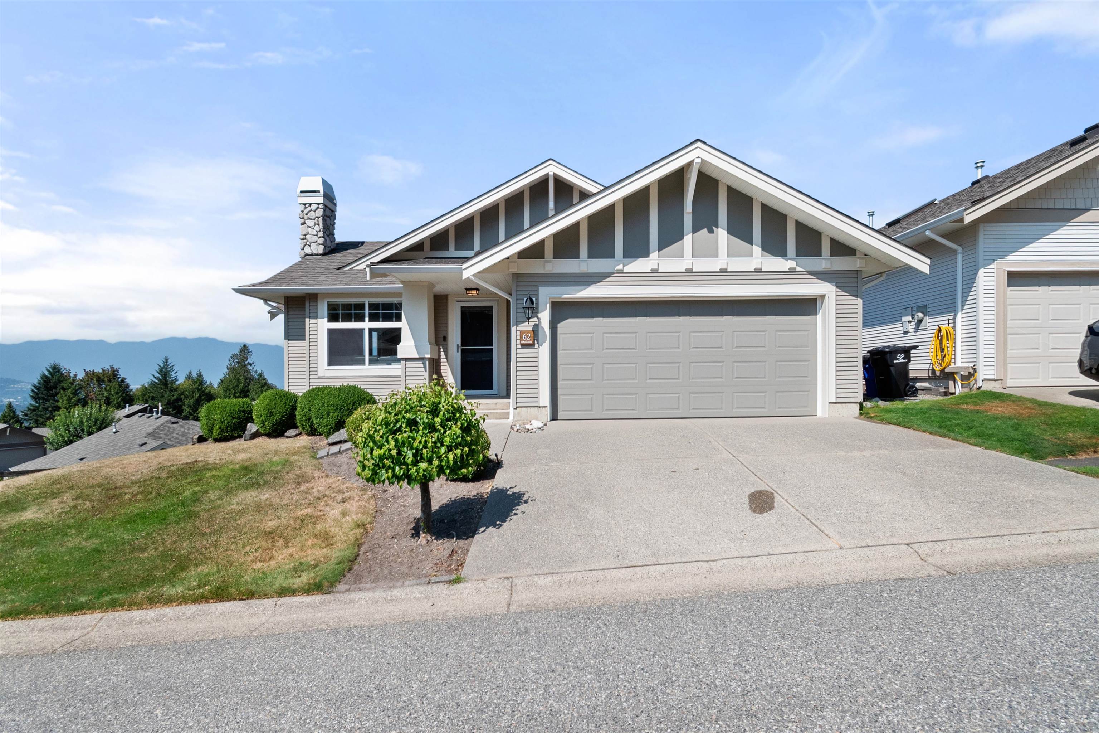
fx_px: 458
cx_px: 550
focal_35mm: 15
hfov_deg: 100.4
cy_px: 366
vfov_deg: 77.3
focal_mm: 10
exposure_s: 1/800
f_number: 9
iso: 250
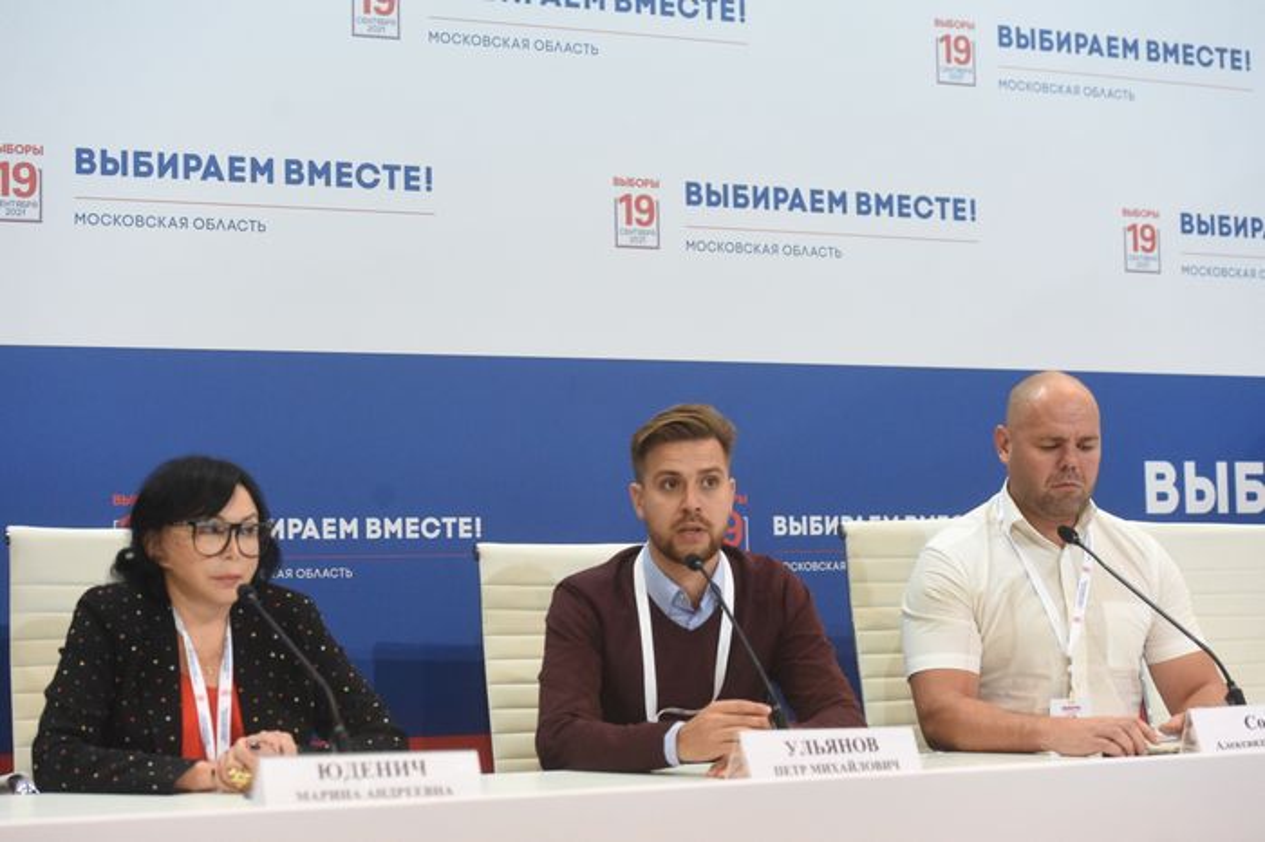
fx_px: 2458
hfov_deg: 28.9
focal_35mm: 70
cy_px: 421
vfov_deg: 19.4
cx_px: 632
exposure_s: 1/500
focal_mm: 70
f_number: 4
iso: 12800
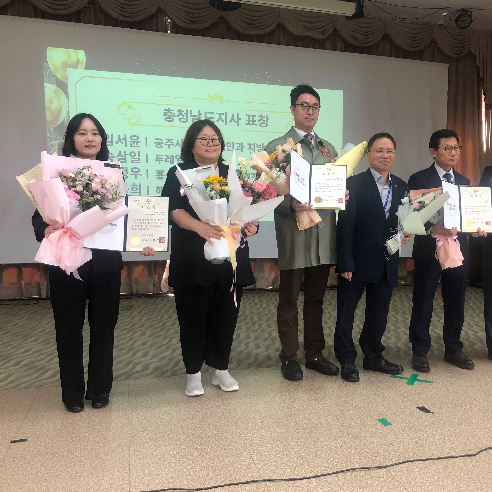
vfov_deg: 48.5
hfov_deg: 48.0
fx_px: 547
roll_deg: +0.1
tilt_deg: -4.7
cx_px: 308
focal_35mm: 34
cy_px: 247
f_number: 1.8
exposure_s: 1/17
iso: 40
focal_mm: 3.99
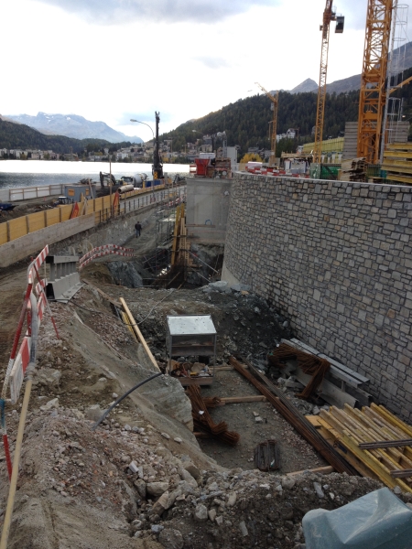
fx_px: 555
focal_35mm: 35
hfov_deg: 40.7
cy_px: 274
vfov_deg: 52.6
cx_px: 206
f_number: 2.4
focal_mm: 4.28
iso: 64
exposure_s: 1/120
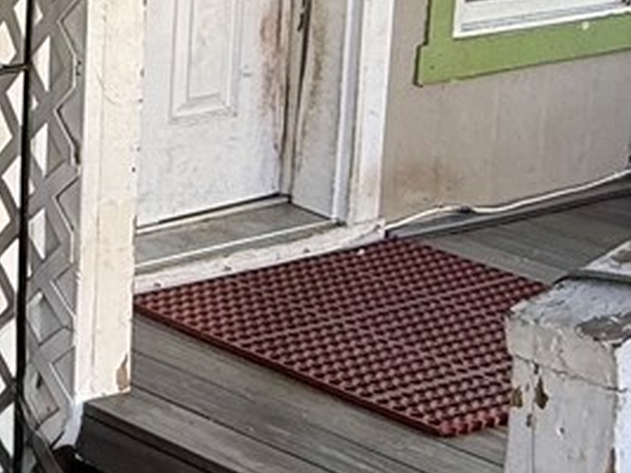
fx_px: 1531
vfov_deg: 17.4
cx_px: -333
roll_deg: +2.8
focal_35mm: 84
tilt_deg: -11.7
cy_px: 83
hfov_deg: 19.9
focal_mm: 2.22
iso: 64
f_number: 2.2
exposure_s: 1/99
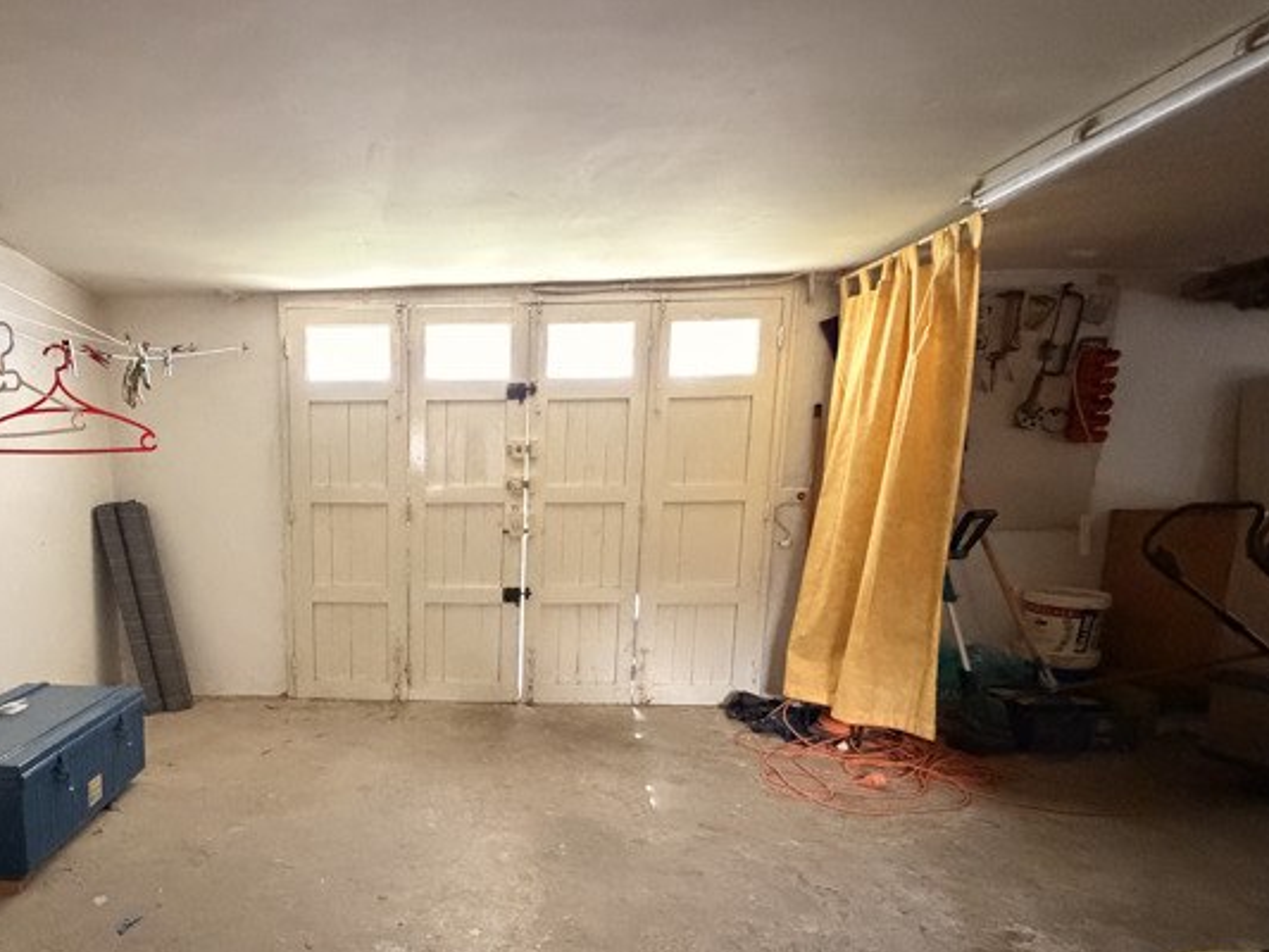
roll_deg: +0.8
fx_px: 770
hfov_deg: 75.1
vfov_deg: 62.2
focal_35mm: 21
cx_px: 371
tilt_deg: -9.1
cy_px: 619
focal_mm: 2.22
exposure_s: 1/60
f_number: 2.2
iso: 1250
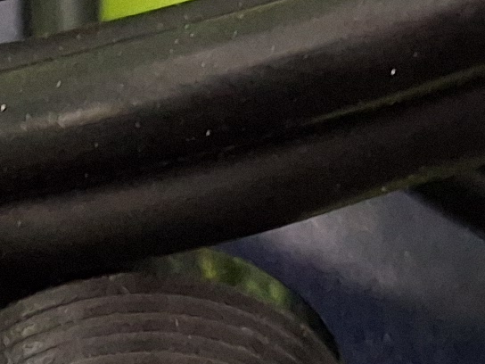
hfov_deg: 11.5
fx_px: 2354
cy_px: 760
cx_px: -128
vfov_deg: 8.3
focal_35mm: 168
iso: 500
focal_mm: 2.91
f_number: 1.9
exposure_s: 1/17
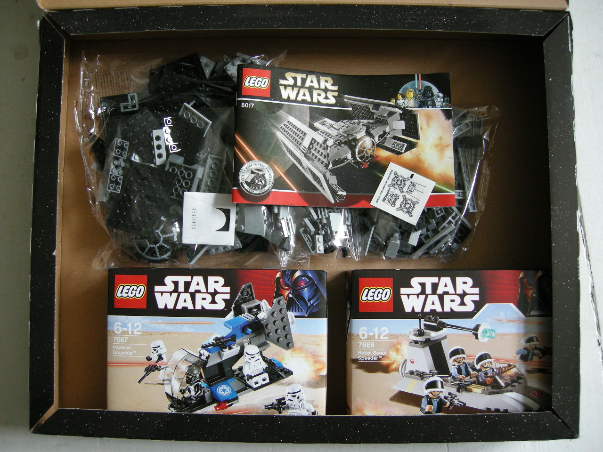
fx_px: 627
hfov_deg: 51.4
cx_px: 302
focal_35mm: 36
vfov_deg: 39.7
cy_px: 226
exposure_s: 1/59.8
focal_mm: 7.5
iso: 174
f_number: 2.7
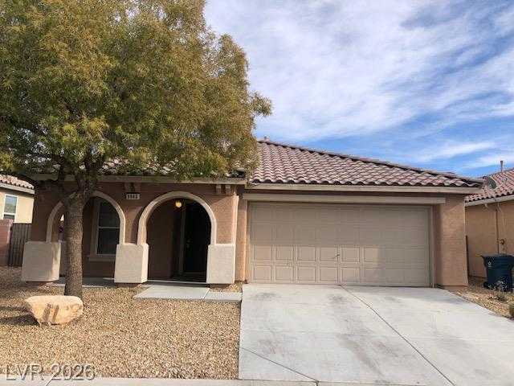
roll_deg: -0.3
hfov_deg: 63.4
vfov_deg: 49.7
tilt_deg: +7.5
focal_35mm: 28
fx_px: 416
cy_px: 193
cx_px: 257
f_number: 1.8
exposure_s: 1/1799
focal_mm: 4
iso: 20
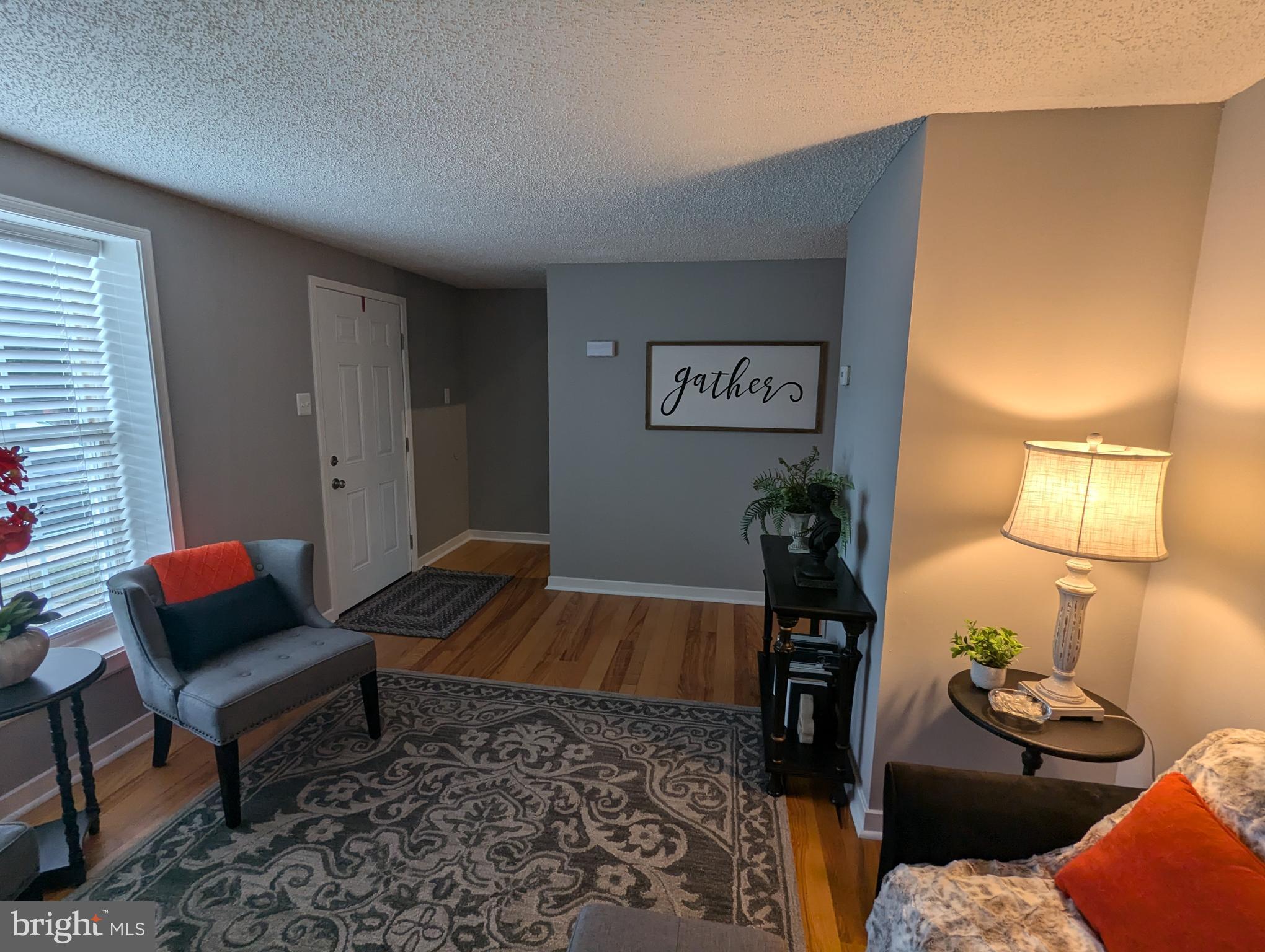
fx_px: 586
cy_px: 476
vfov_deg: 78.2
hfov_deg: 94.4
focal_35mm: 16
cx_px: 632
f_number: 2.2
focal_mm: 2.35
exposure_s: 1/40
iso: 45
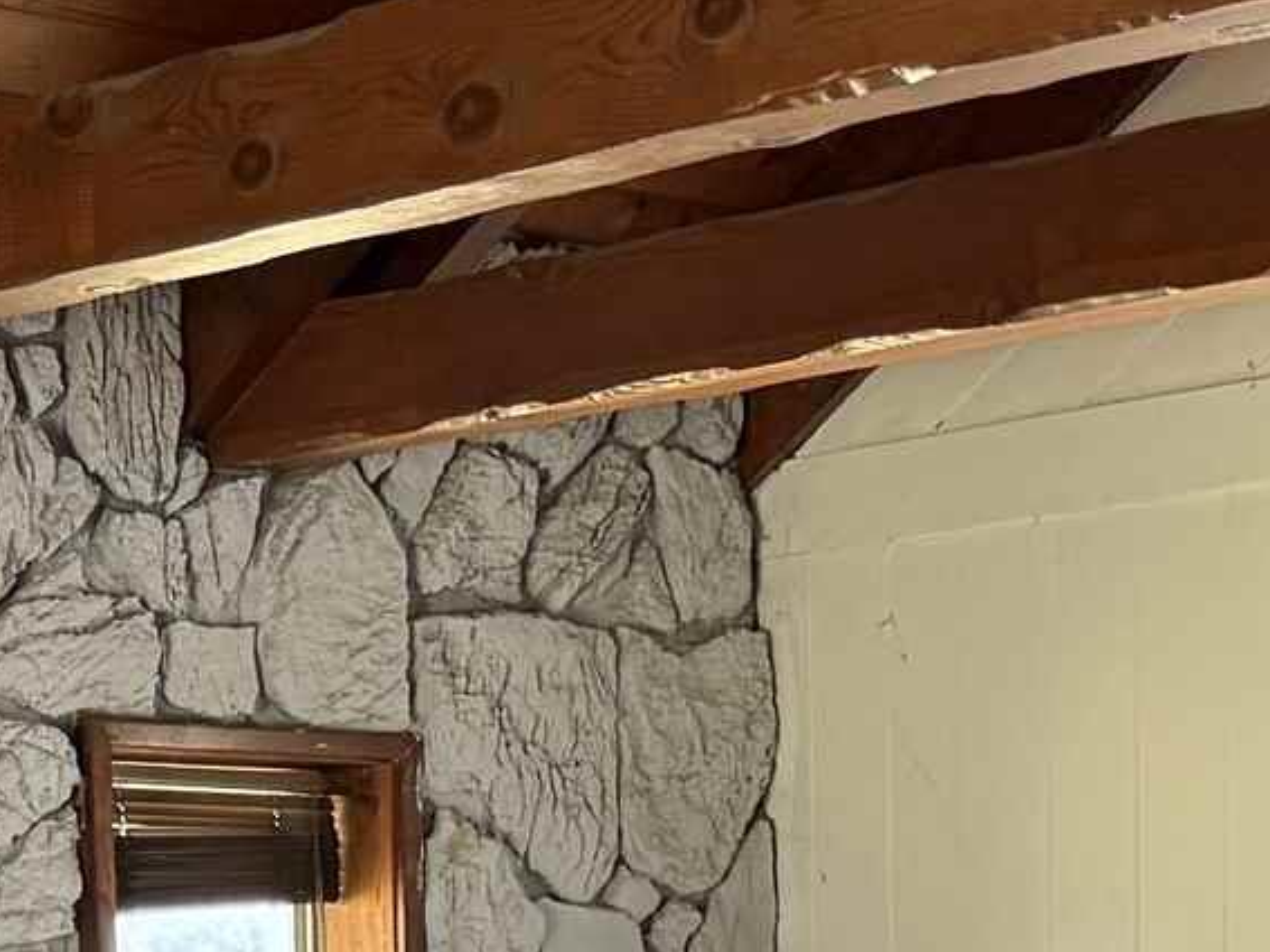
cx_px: -228
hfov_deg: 14.7
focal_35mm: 130
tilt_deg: -4.4
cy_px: 1496
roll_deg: +1.5
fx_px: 4768
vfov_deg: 10.9
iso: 200
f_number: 1.78
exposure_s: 1/60
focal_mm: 6.76
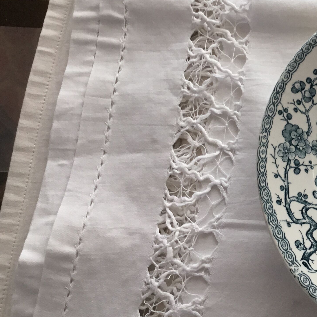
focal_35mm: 62
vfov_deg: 27.6
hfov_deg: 25.6
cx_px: 350
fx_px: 642
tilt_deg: -74.5
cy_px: 122
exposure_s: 1/100
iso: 40
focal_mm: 3.3
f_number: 2.4
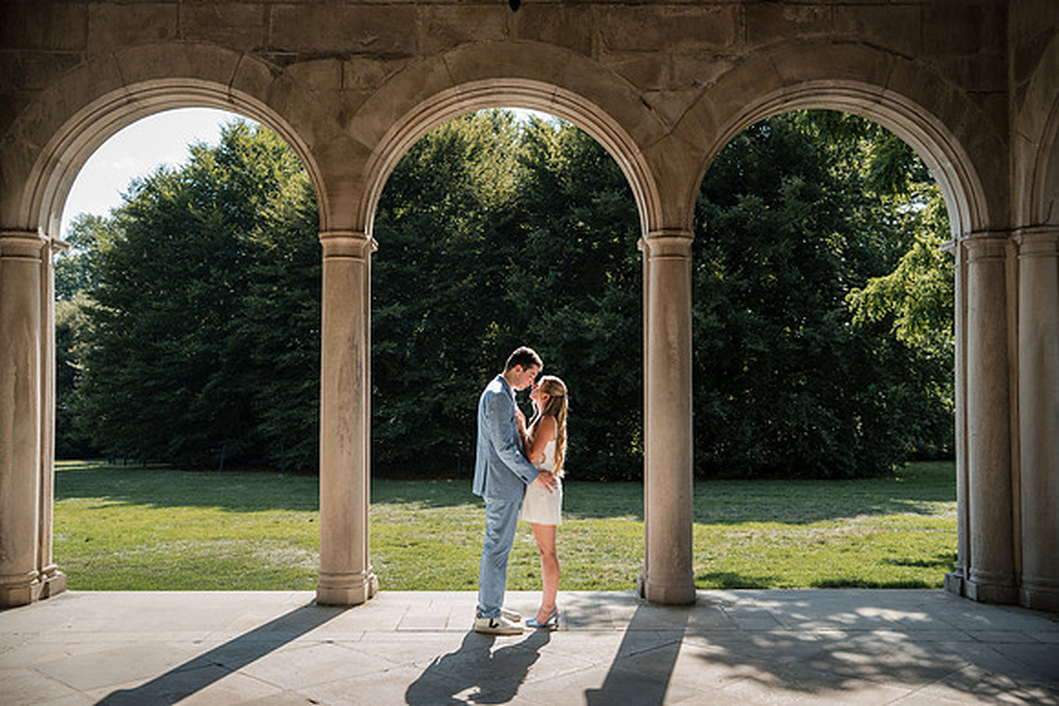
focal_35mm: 35
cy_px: 353
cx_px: 530
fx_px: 1030
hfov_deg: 54.4
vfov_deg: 37.9
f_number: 4
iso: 100
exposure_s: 1/250
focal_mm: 35
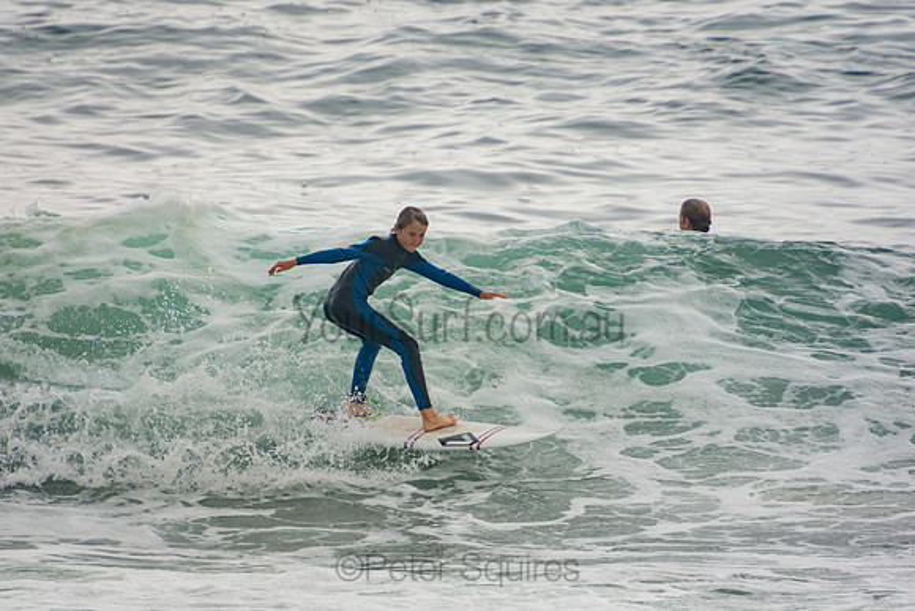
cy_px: 306
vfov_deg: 2.3
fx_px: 15253
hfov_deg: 3.4
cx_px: 458
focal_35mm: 600
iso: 250
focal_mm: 400
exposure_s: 1/1250
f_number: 5.6
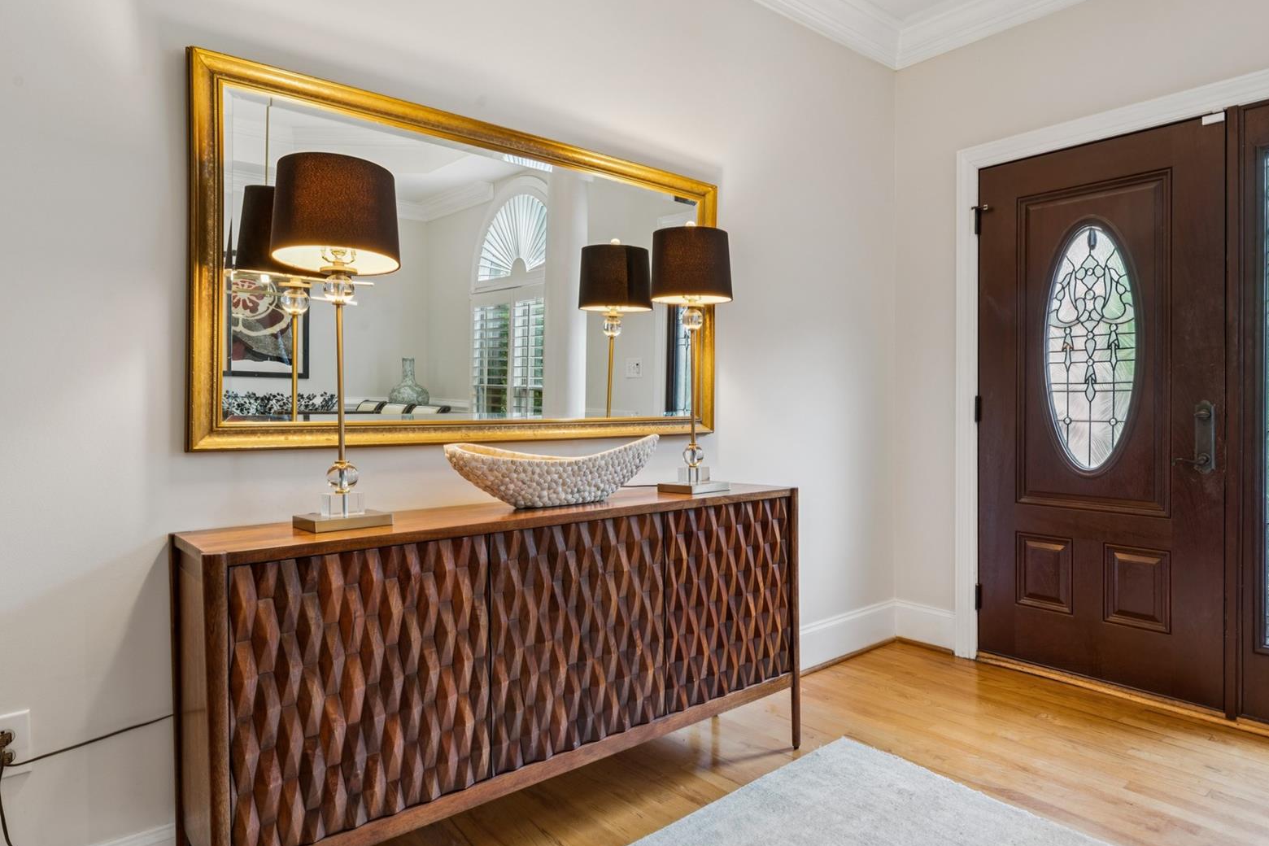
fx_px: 763
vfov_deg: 58.0
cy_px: 423
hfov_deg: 78.7
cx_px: 754
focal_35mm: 22
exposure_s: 1.3
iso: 100
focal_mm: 16.5
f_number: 13
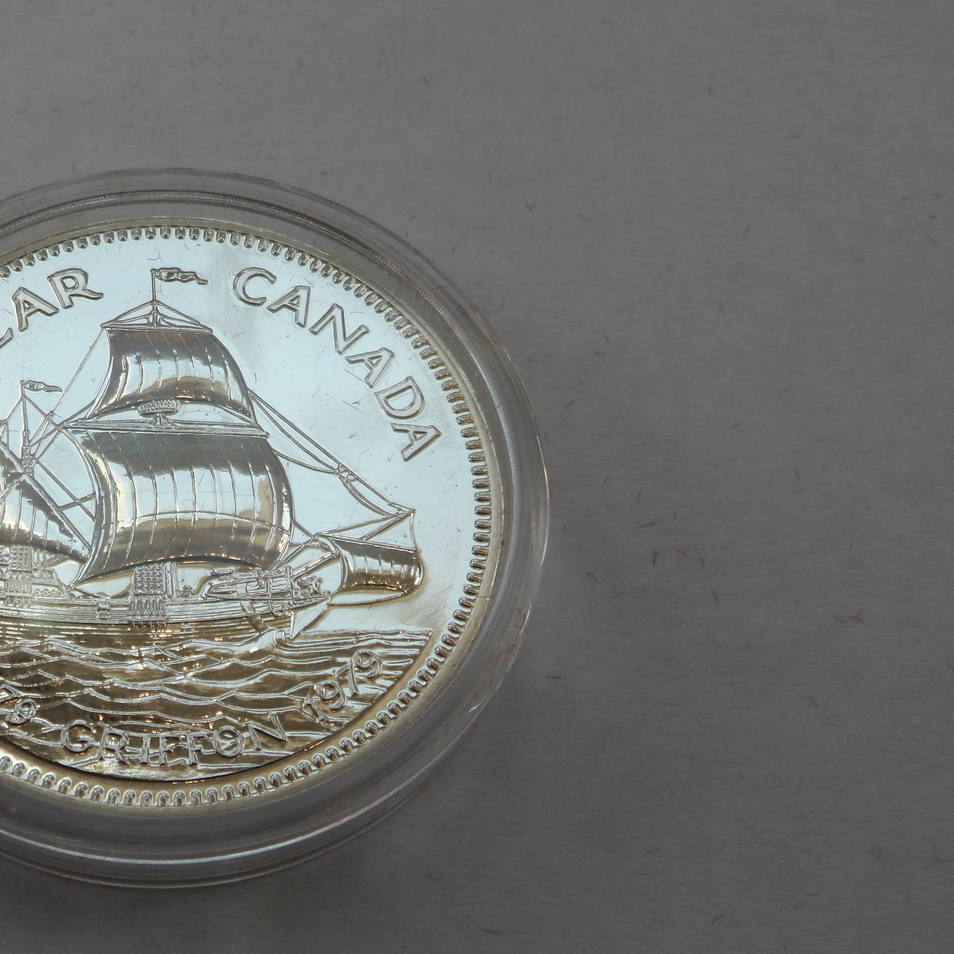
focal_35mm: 58
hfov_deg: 29.0
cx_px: 209
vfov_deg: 29.5
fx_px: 1808
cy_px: 552
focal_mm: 7.6
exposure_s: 1/132
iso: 100
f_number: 4.9
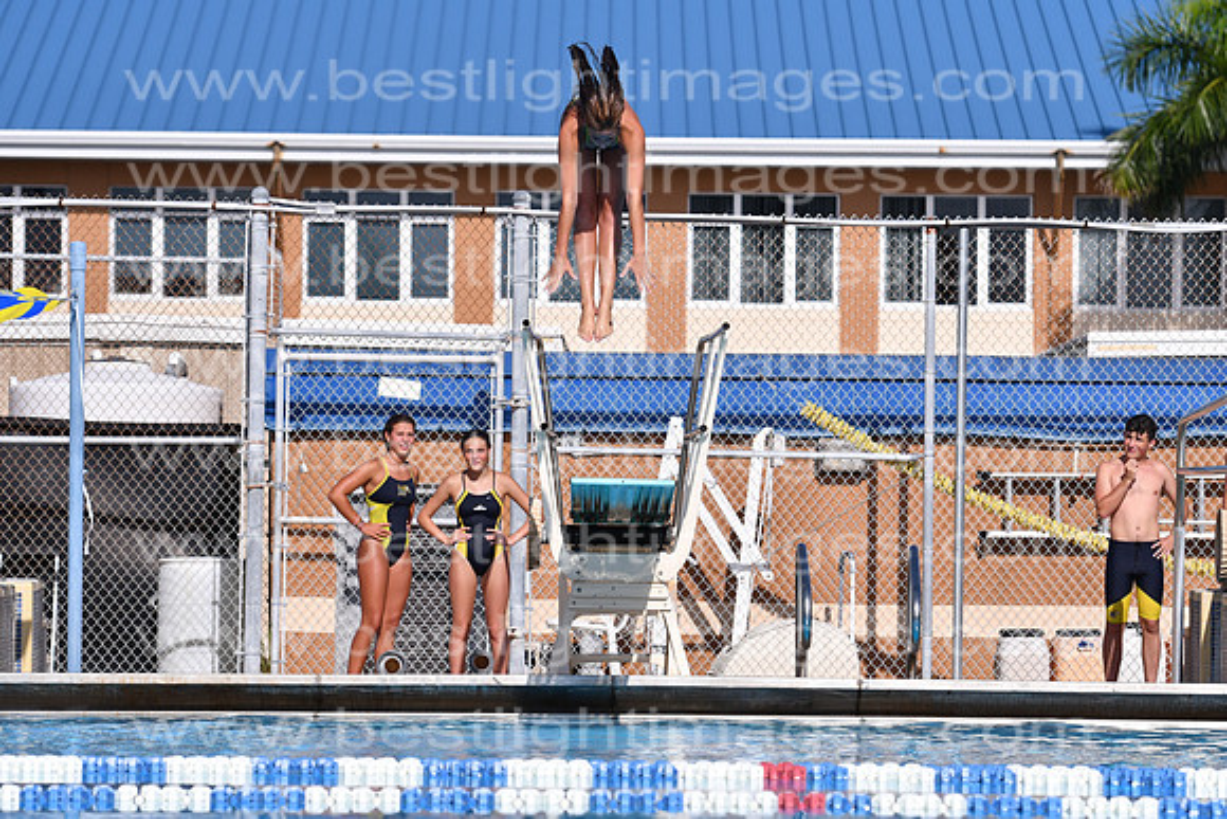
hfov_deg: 11.2
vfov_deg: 7.5
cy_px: 410
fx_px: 6238
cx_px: 614
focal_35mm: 183
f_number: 4.5
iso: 280
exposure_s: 1/8000
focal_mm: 122
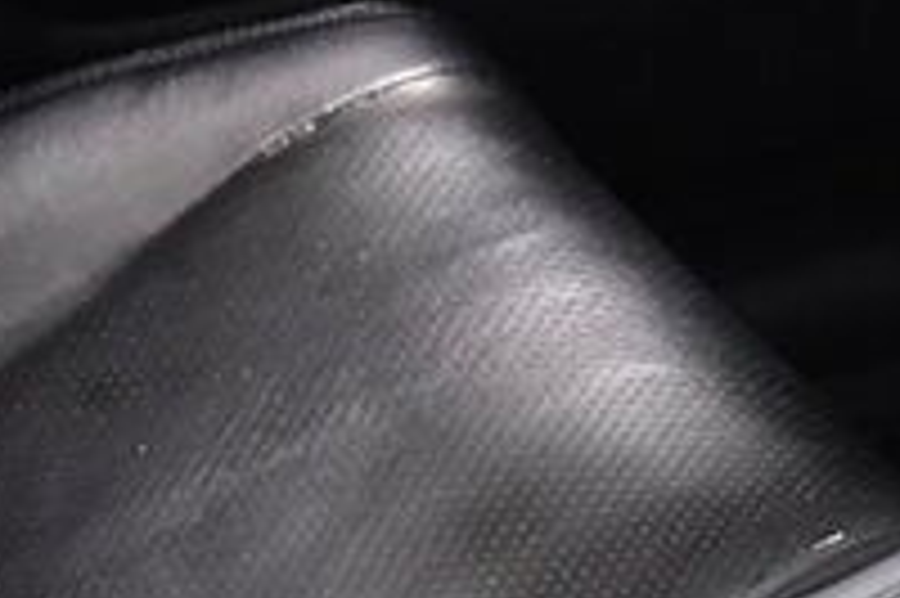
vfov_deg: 5.4
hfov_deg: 8.0
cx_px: 1696
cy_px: -789
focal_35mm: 246
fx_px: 6145
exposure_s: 1/80
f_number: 4.5
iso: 2500
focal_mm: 32
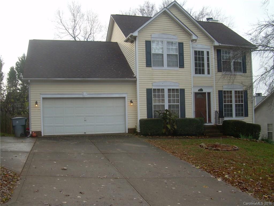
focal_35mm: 38
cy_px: 103
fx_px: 301
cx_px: 137
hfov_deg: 49.0
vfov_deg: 37.7
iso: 50
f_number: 4.6
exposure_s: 1/149
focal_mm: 6.3
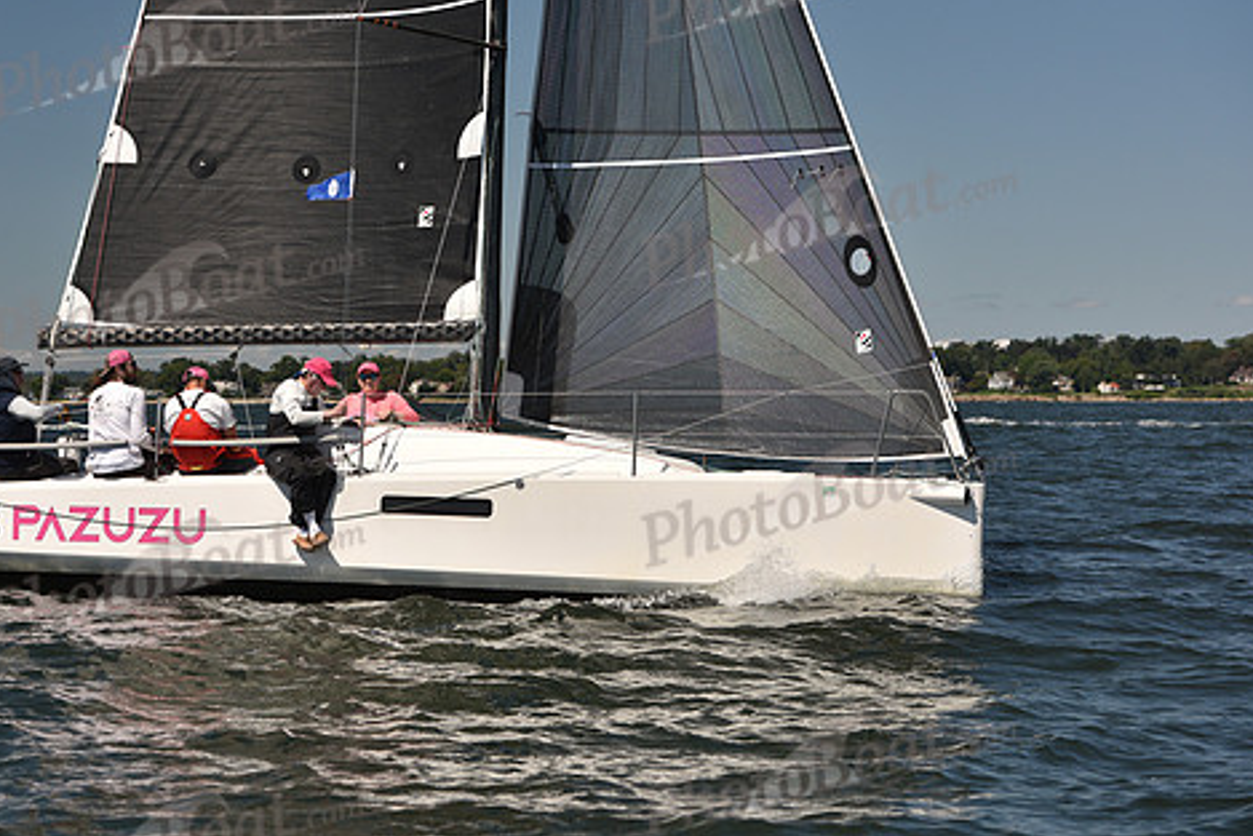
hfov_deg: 20.6
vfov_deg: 13.8
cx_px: 505
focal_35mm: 99
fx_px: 3447
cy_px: 397
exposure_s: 1/1250
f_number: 4.5
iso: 250
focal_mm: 80
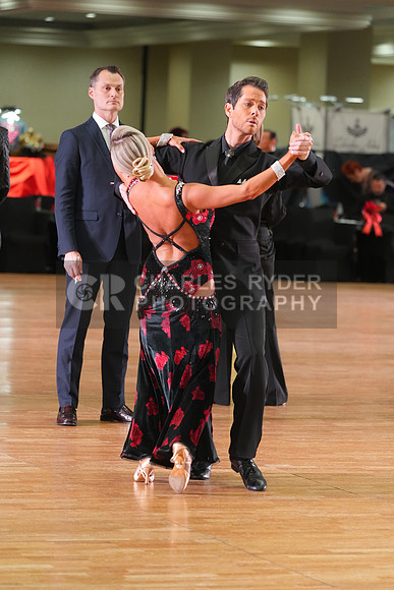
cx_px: 197
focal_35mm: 162
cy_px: 295
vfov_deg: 12.7
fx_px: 2658
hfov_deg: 8.5
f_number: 4.5
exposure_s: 1/200
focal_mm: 162
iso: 3200
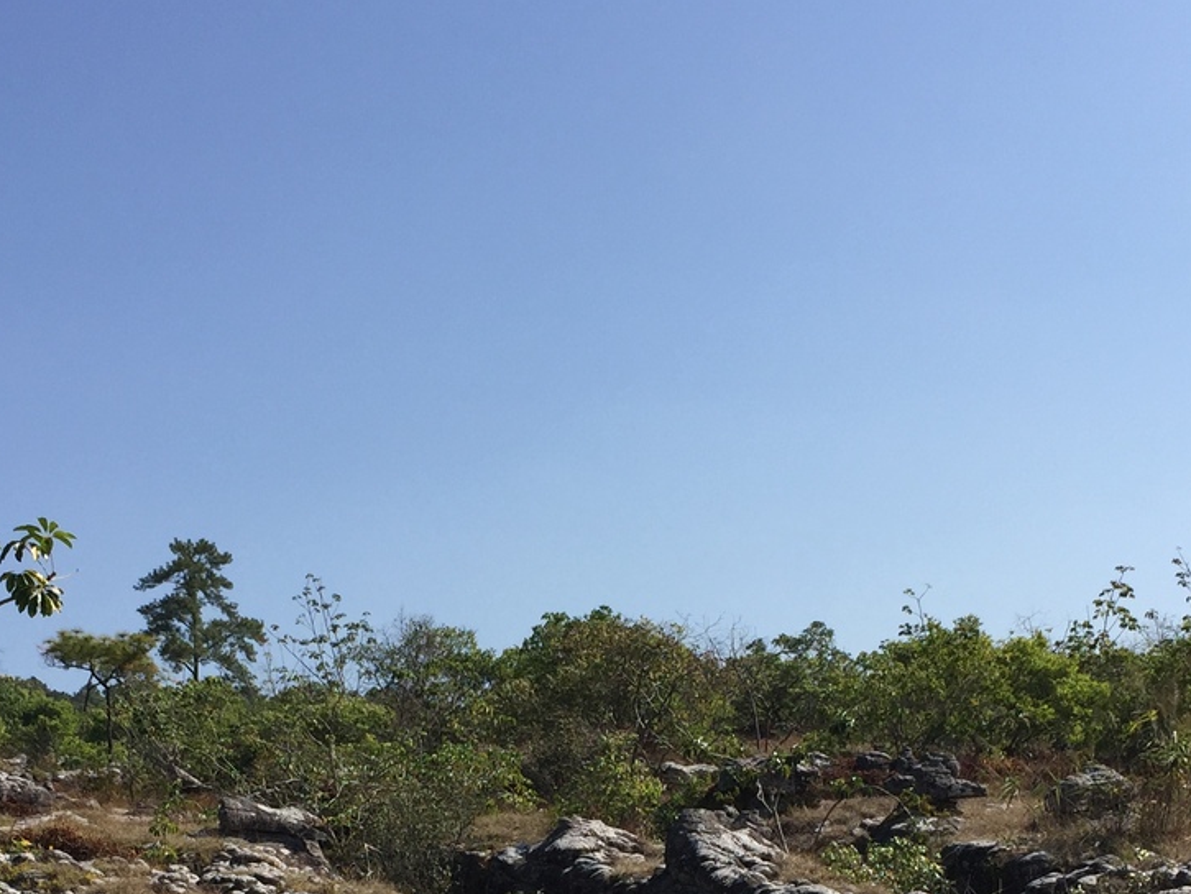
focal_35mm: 64
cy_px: 924
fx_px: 2202
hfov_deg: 30.3
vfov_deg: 22.0
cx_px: 583
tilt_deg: +1.2
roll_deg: +0.1
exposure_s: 1/2639
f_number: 2.2
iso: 32
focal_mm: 4.15
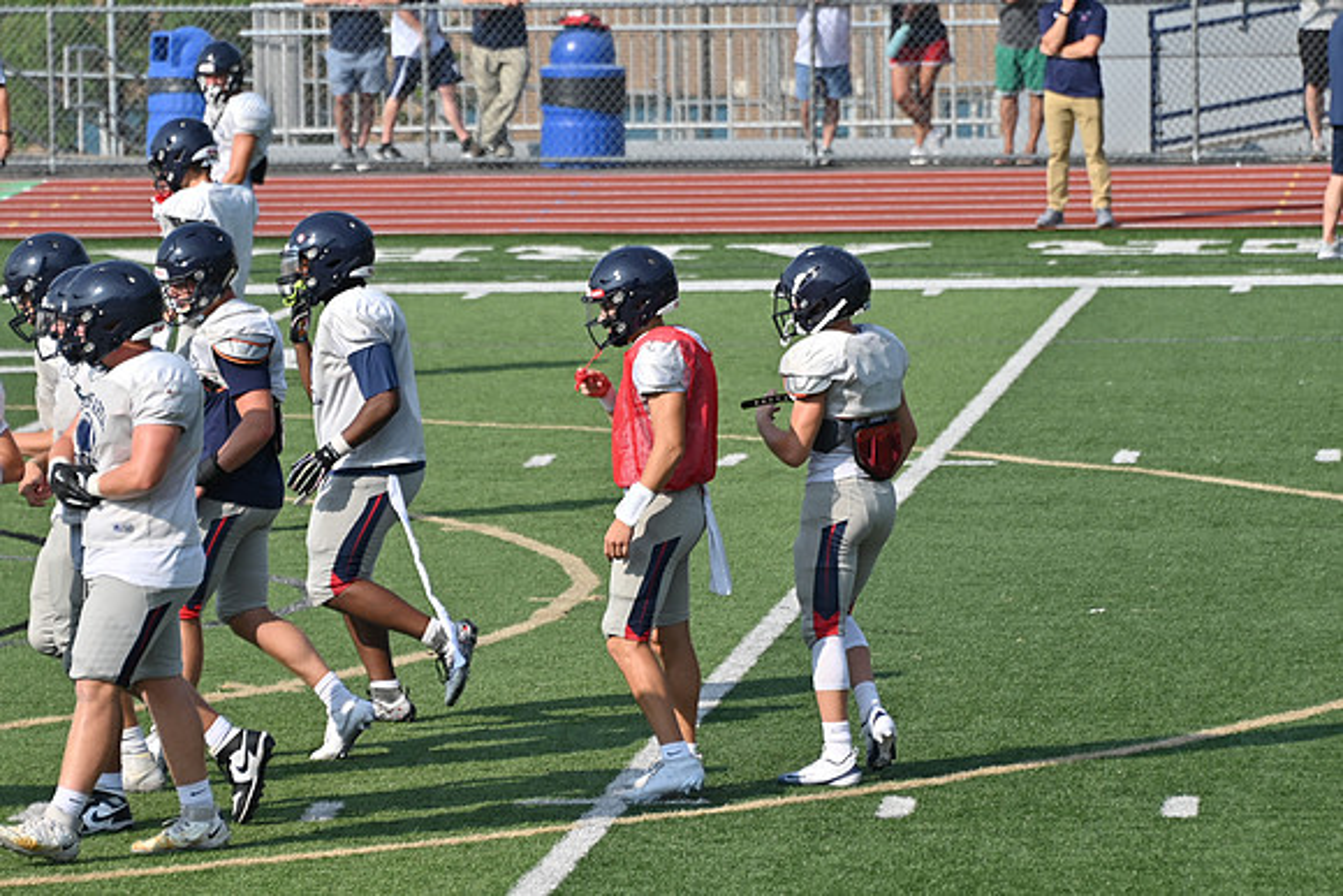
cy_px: 448
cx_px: 672
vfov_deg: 4.4
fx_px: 11753
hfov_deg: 6.5
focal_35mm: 315
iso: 110
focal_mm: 210
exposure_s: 1/800
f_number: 5.6
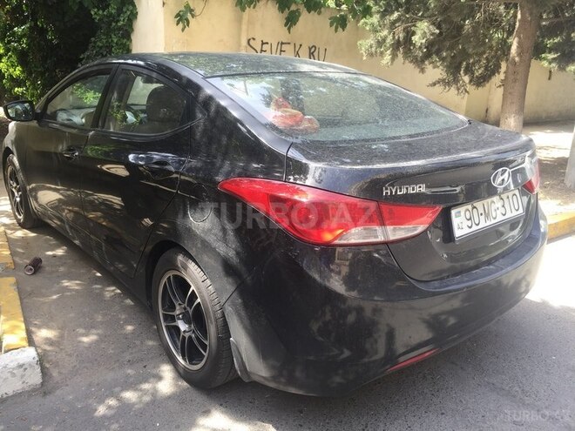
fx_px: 482
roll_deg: -5.0
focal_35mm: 29
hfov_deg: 61.7
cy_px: 216
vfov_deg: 48.2
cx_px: 288
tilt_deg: -15.1
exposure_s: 1/150
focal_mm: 4.15
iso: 32
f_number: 2.2
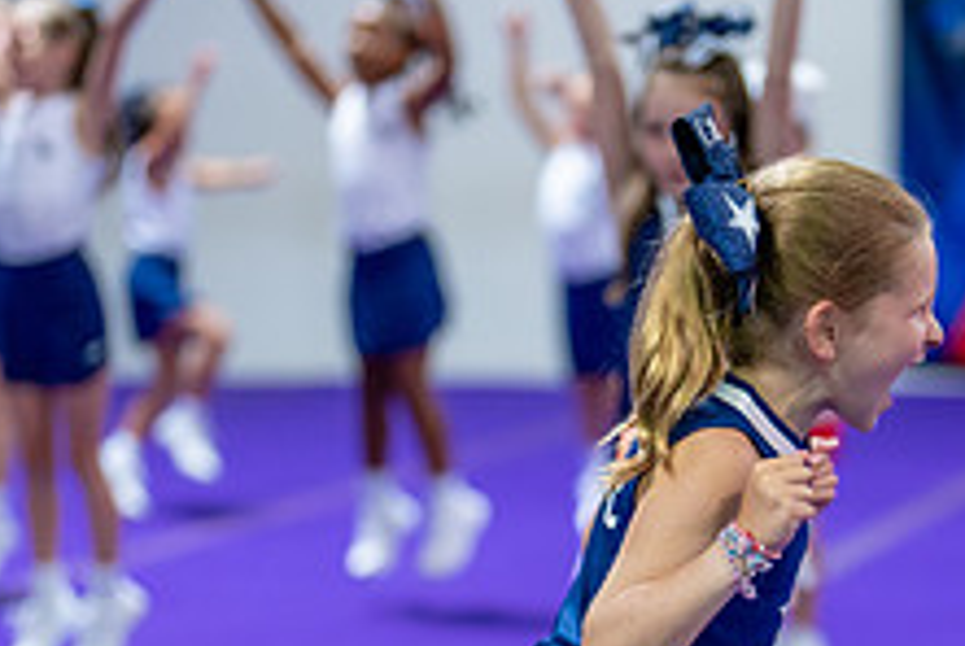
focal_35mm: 131
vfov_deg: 10.4
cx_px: 672
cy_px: 639
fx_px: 3516
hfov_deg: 15.6
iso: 1000
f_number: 1.2
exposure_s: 1/640
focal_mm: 50
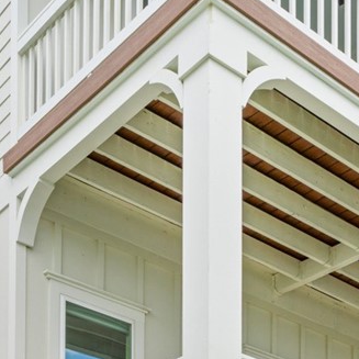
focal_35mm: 74
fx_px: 868
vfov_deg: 17.1
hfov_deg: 23.1
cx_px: 273
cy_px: 720
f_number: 9
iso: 320
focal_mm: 14
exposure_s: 1/250
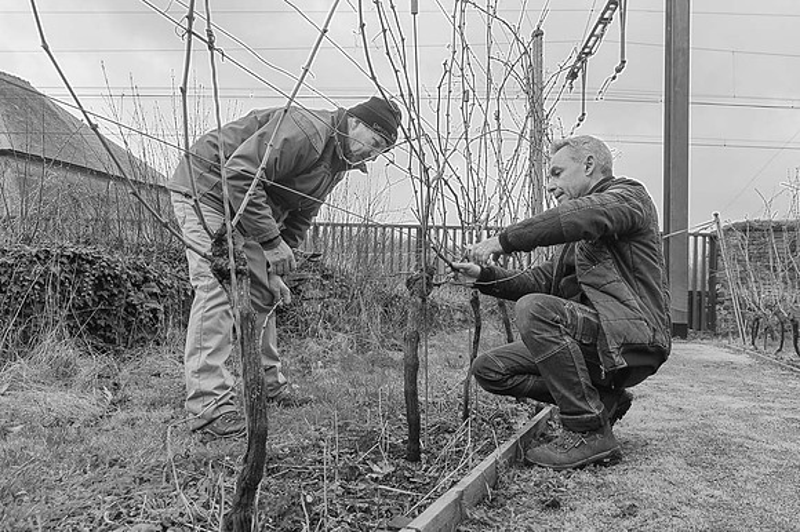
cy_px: 292
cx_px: 400
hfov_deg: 68.8
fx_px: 584
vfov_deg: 48.9
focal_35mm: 26
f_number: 8
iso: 800
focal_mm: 24
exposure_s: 1/500
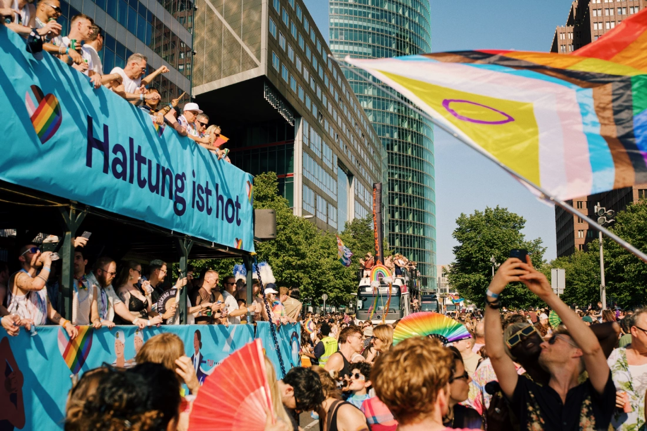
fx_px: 737
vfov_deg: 32.6
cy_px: 216
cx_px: 324
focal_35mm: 41
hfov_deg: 47.4
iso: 160
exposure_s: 1/1400
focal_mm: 27
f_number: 3.6
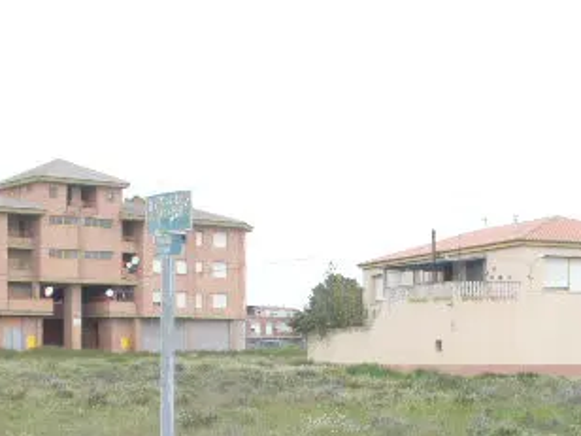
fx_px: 1292
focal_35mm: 77
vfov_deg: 18.8
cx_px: 270
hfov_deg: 25.3
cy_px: 394
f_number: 2.8
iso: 80
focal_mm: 6.1
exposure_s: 1/125
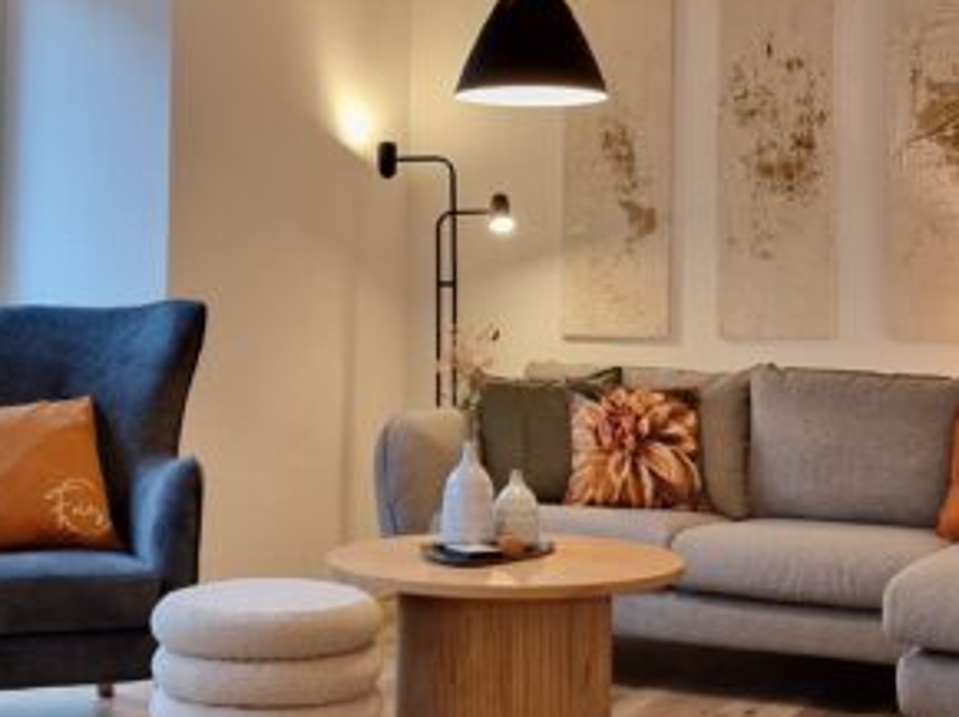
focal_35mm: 61
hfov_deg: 31.6
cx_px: 565
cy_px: 235
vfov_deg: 23.9
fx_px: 1689
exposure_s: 1/100
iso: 1000
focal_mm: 6.4
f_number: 1.8
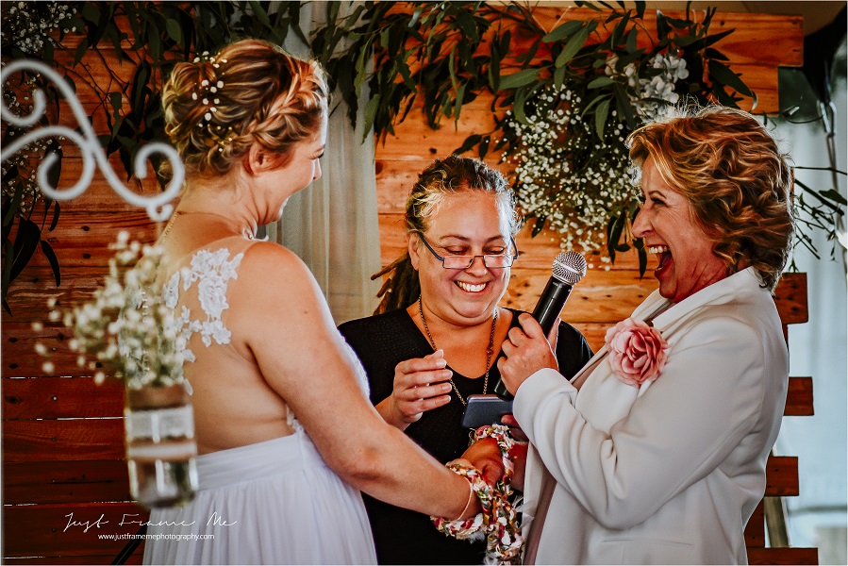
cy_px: 283
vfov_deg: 8.3
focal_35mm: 165
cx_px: 424
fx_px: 3888
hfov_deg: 12.4
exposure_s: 1/250
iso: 800
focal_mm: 110
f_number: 4
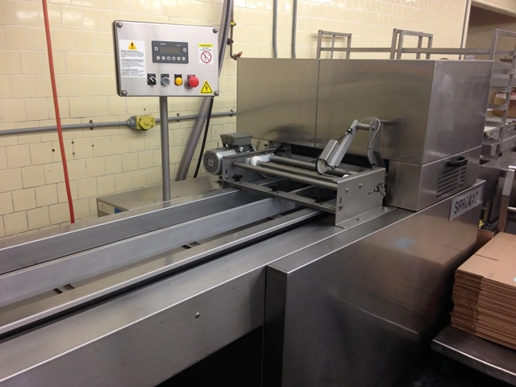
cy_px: 194
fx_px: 492
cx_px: 258
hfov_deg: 55.4
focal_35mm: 33
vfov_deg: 42.9
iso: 50
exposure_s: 1/24
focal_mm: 4.12
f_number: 2.4
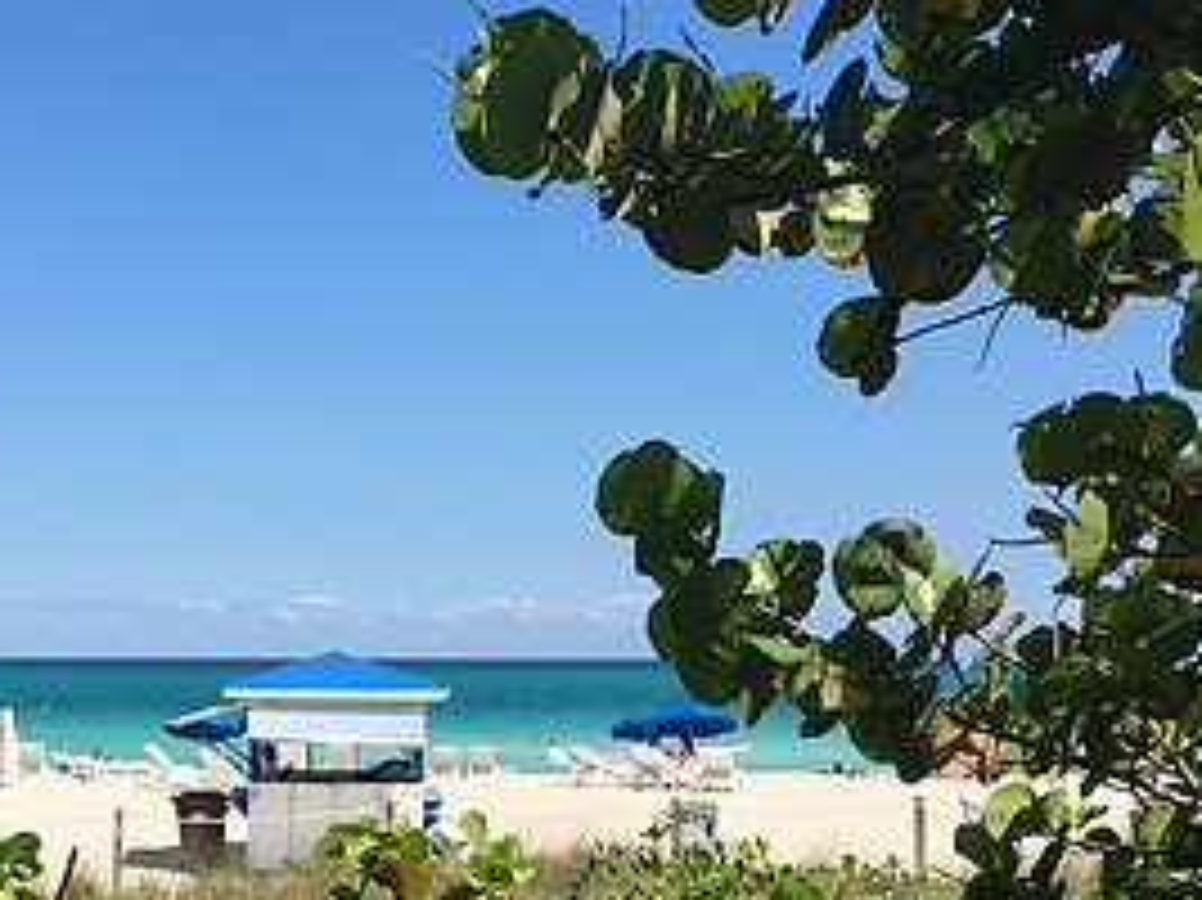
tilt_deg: +3.0
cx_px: 369
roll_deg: +0.1
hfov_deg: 30.4
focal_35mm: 63
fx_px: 2187
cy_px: 547
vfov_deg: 23.2
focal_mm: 4.15
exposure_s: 1/1508
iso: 25
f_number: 2.2
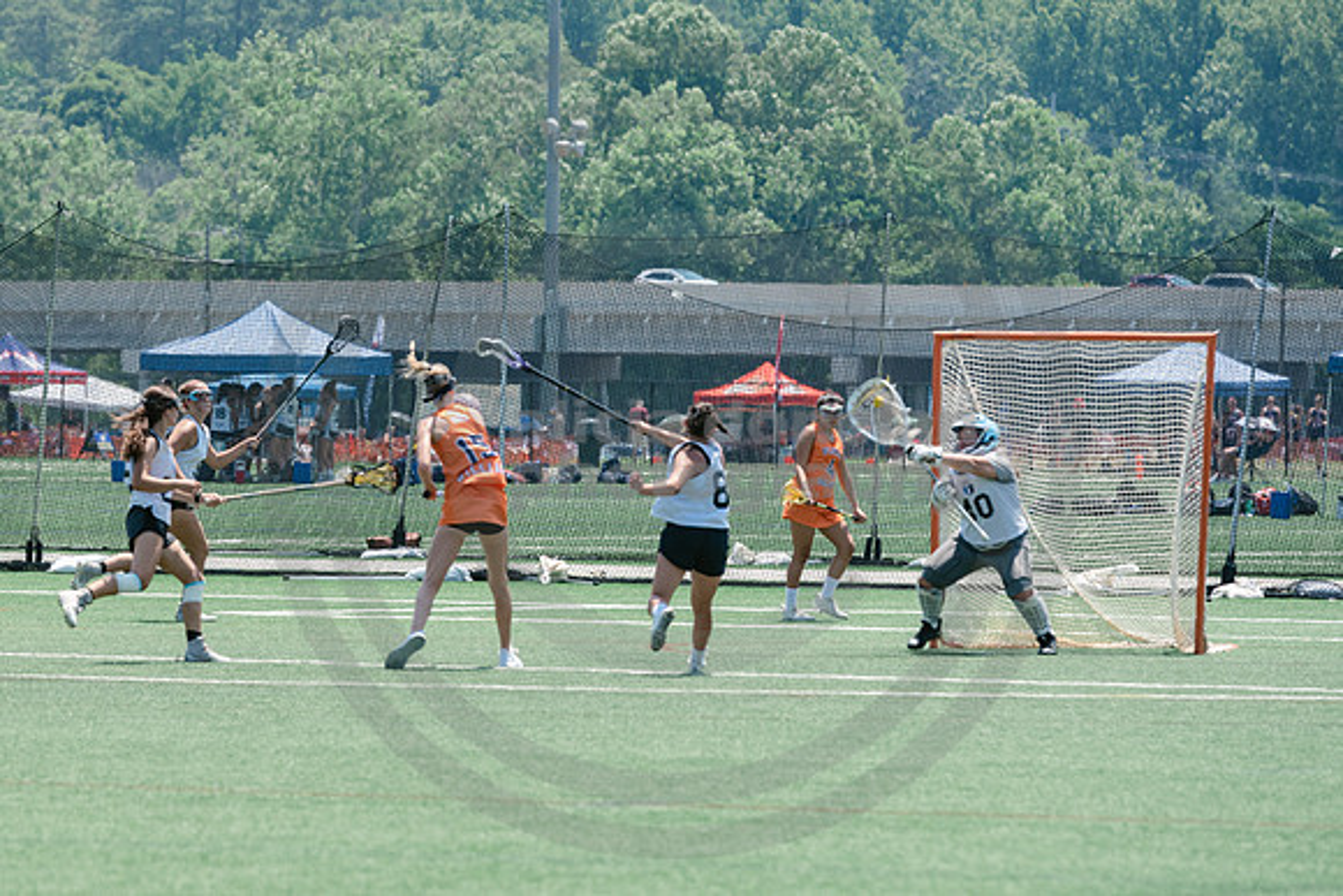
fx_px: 11283
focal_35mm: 302
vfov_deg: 4.5
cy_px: 448
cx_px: 355
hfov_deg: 6.8
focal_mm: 200
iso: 400
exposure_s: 1/1600
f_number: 5
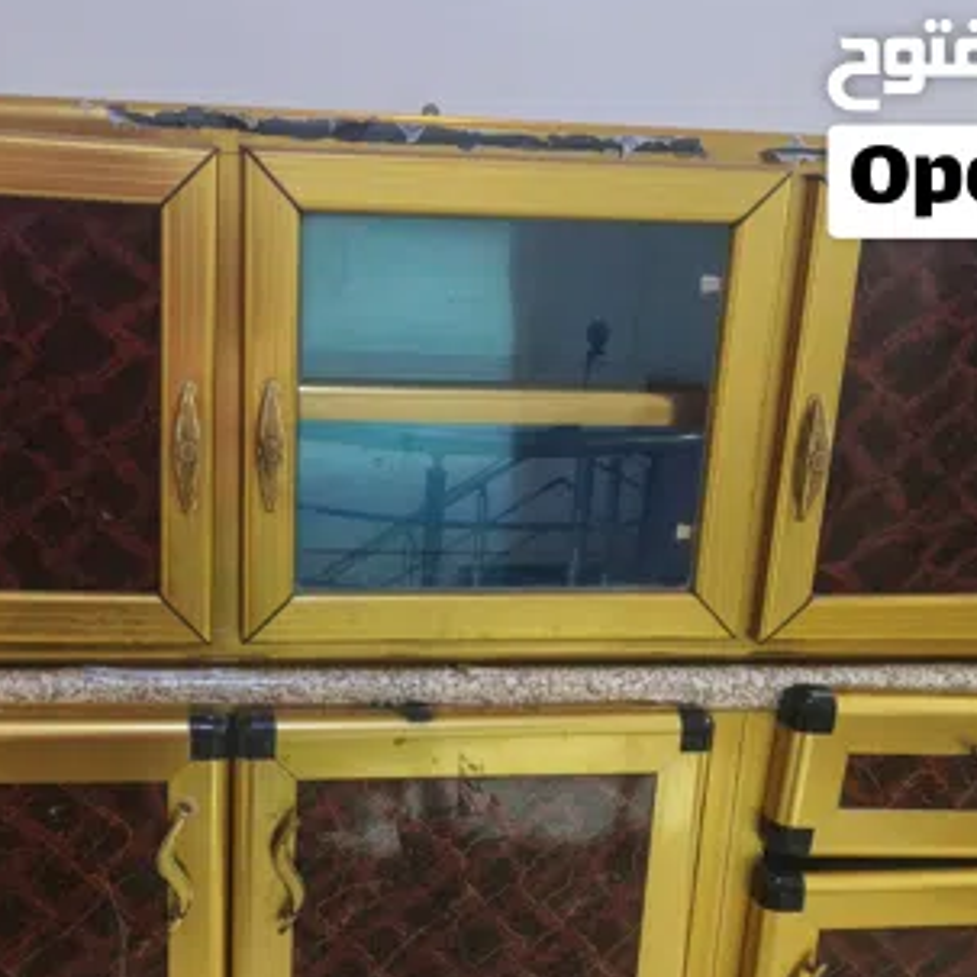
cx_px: 342
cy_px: 703
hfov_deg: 38.8
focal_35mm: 43
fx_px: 1373
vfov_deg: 38.4
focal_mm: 5.56
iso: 946
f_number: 1.8
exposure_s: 1/33.3
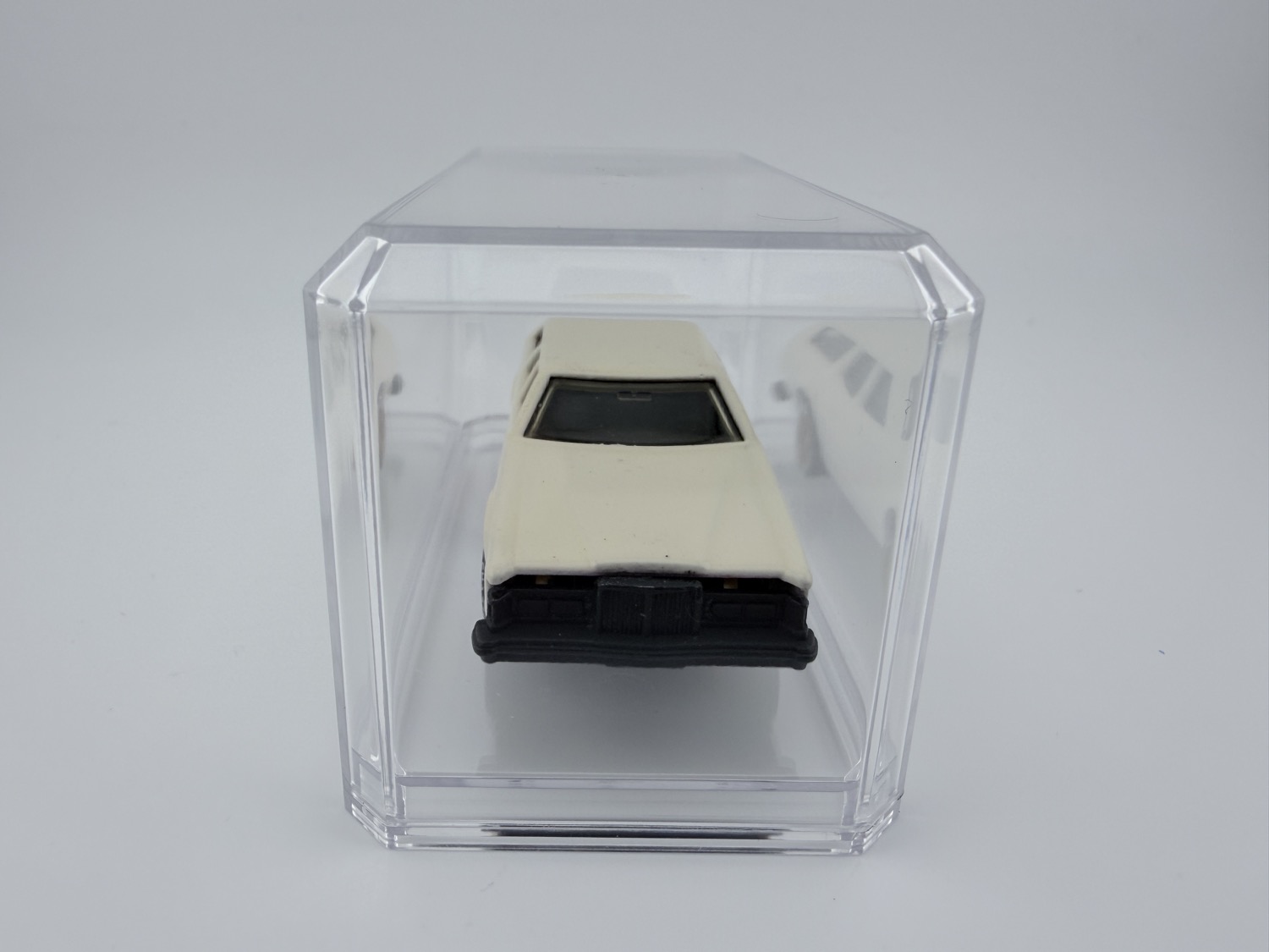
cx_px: 634
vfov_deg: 56.8
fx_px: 880
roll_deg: +0.5
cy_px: 476
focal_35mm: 24
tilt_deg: -22.3
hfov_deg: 71.6
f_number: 2.2
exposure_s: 1/150
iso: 40
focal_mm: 2.22
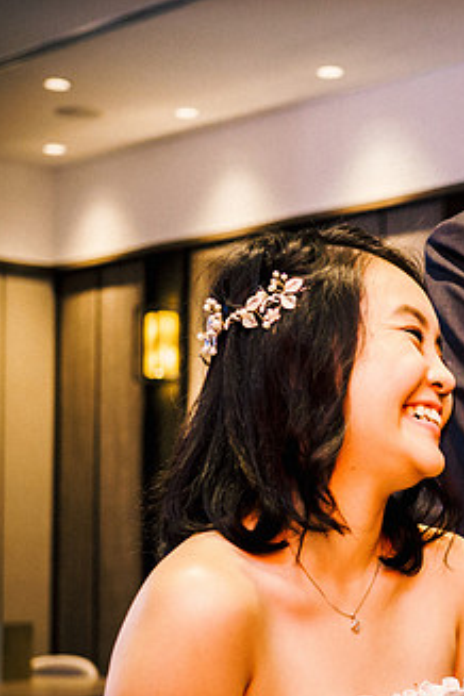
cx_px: 507
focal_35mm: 94
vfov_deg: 21.7
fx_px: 1817
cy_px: 410
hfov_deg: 14.2
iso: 800
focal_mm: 25
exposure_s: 1/125
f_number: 2
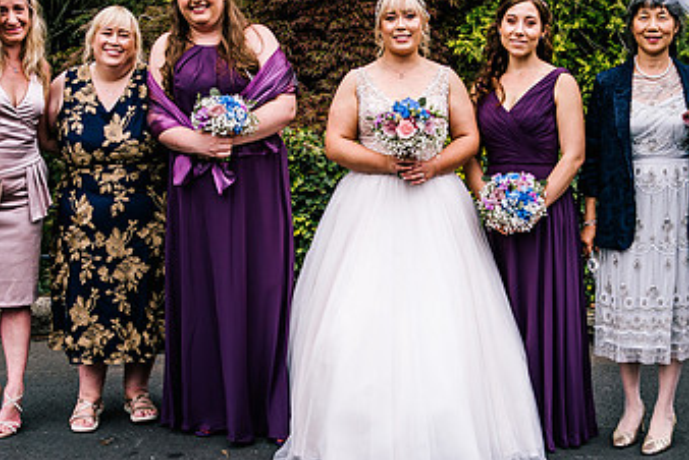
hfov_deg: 33.3
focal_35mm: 60
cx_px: 393
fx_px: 1149
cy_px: 190
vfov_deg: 22.6
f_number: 4
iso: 125
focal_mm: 35
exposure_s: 1/500
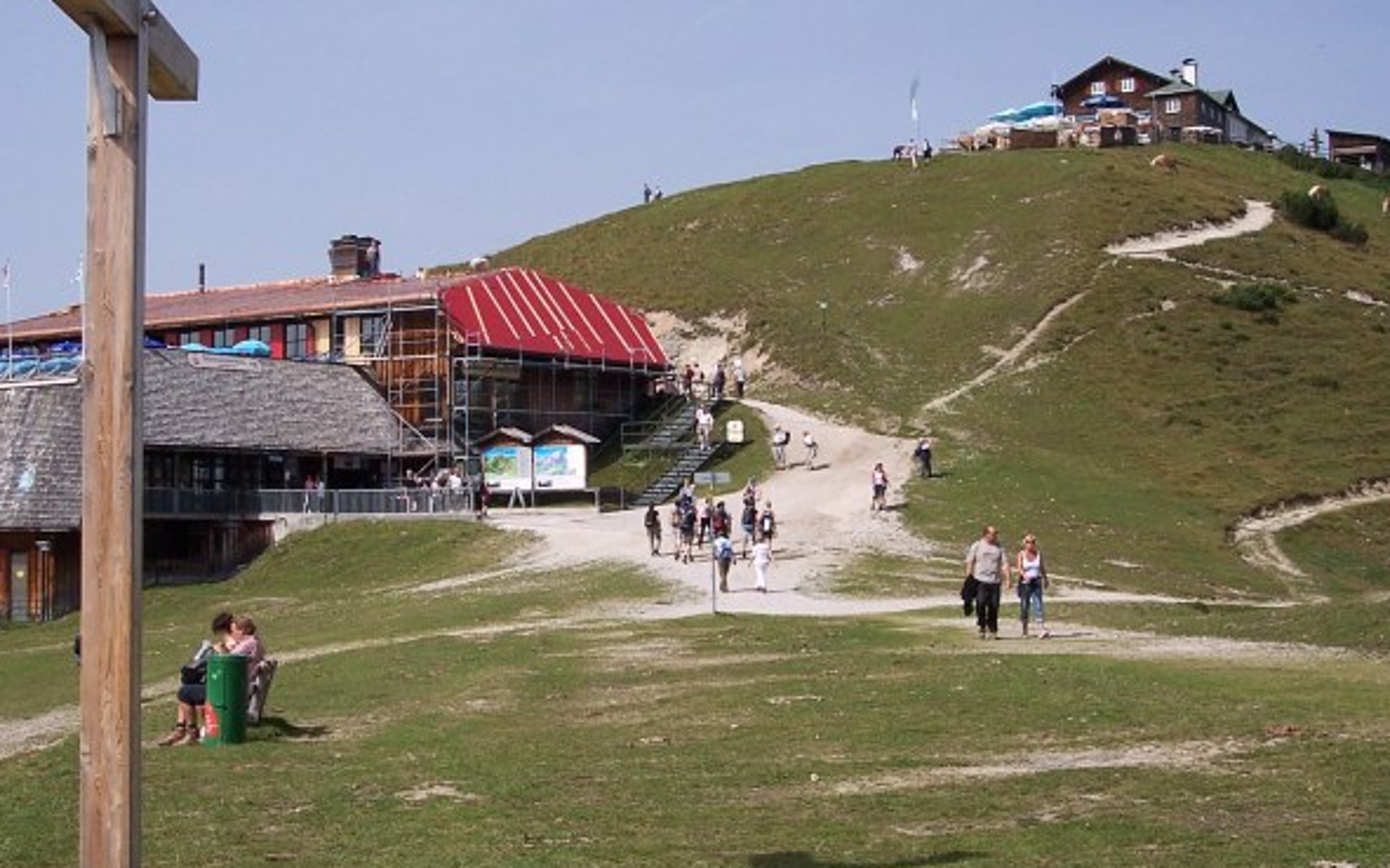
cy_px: 315
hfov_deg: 36.1
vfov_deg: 23.1
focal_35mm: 56
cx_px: 513
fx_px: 2121
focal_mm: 8
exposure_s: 1/500
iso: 100
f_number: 5.6
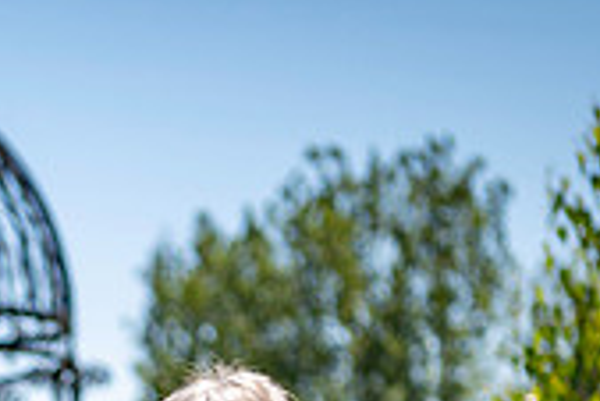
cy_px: 642
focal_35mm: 240
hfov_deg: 8.5
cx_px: -135
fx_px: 4003
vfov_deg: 5.7
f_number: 3.2
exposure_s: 1/2500
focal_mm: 70
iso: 100
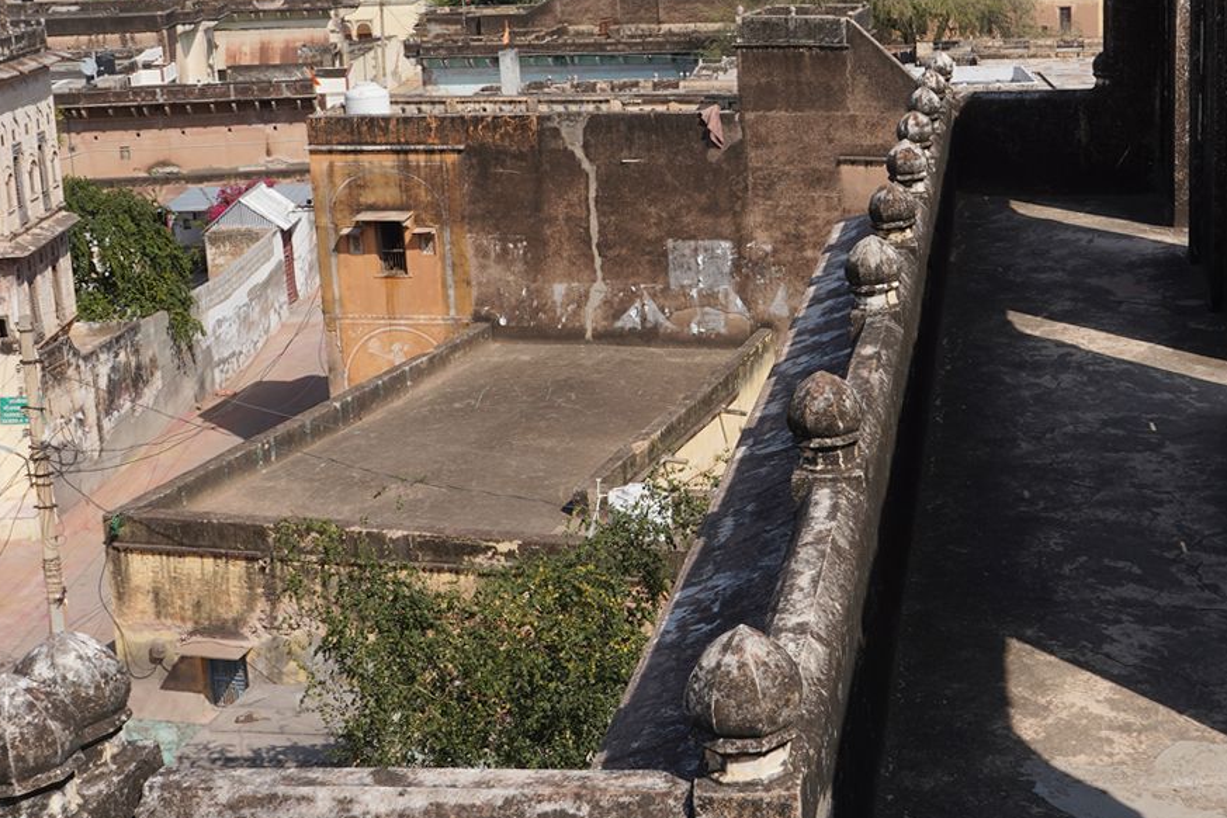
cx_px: 888
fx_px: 1874
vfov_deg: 24.4
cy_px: 247
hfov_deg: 35.6
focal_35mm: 55
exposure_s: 1/100
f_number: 18
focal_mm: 24
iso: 100
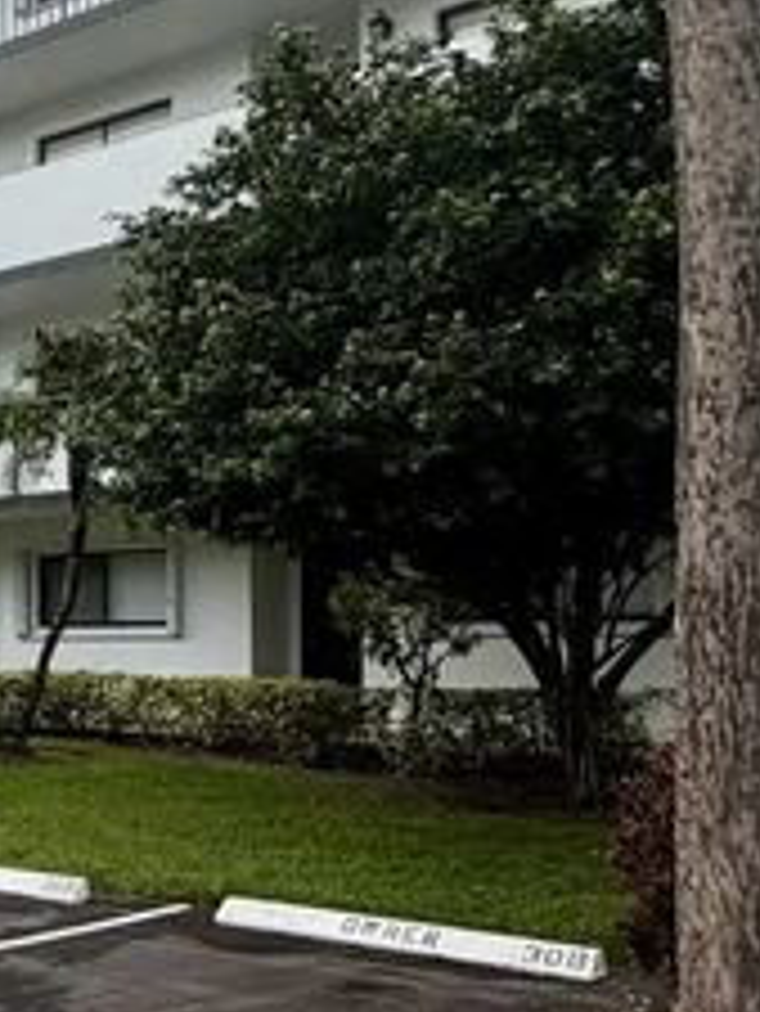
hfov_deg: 21.0
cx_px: -517
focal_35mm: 53
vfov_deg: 35.9
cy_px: 650
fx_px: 1550
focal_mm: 2.22
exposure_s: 1/502
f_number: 2.2
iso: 50
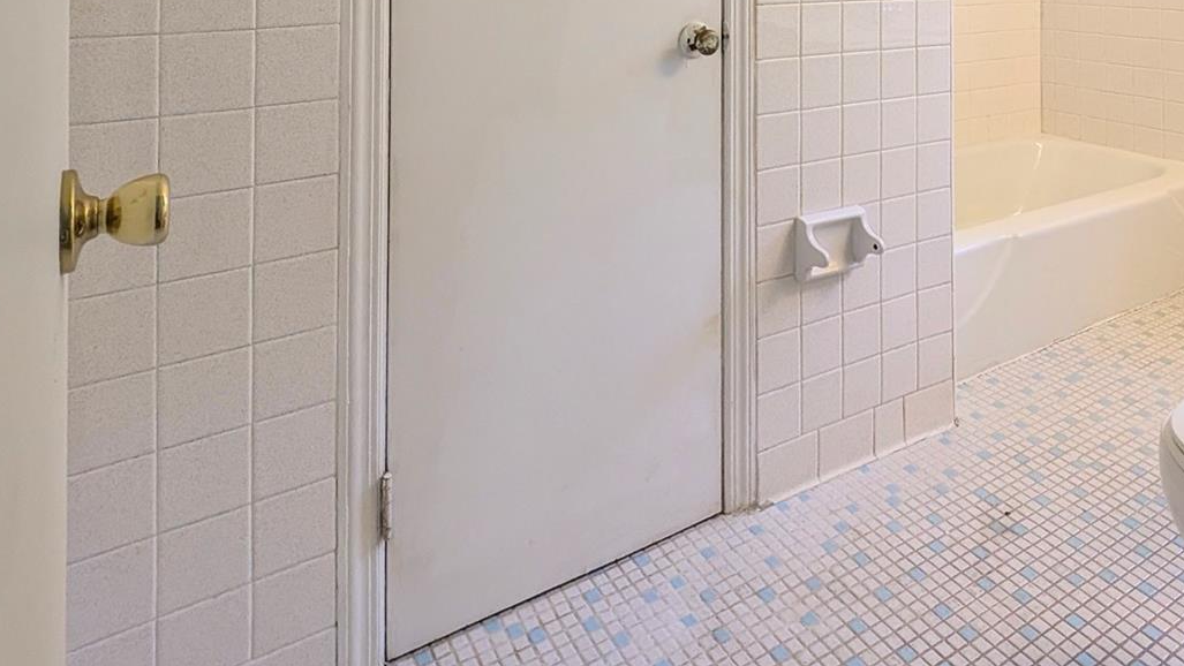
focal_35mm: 26
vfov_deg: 37.1
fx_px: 816
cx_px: 723
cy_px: -70
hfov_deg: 71.0
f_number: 1.95
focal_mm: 2.23
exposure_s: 1/120
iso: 123
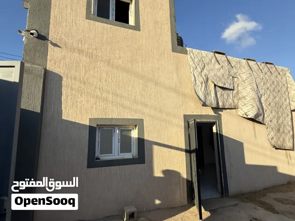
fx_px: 119
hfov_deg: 102.1
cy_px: 110
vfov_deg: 85.7
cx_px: 148
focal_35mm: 14
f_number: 2.2
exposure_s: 1/1901
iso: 50
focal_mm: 2.22
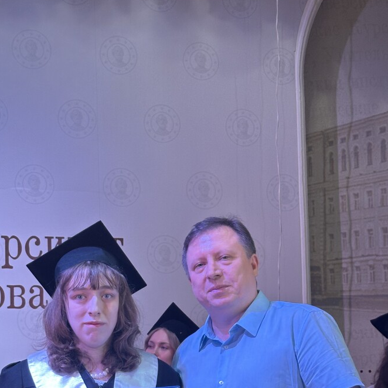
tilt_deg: +4.9
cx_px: 167
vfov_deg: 20.8
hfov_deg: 21.1
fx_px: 1040
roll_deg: +0.1
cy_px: 329
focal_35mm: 82
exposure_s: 1/50
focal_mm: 6.86
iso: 80
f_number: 1.78
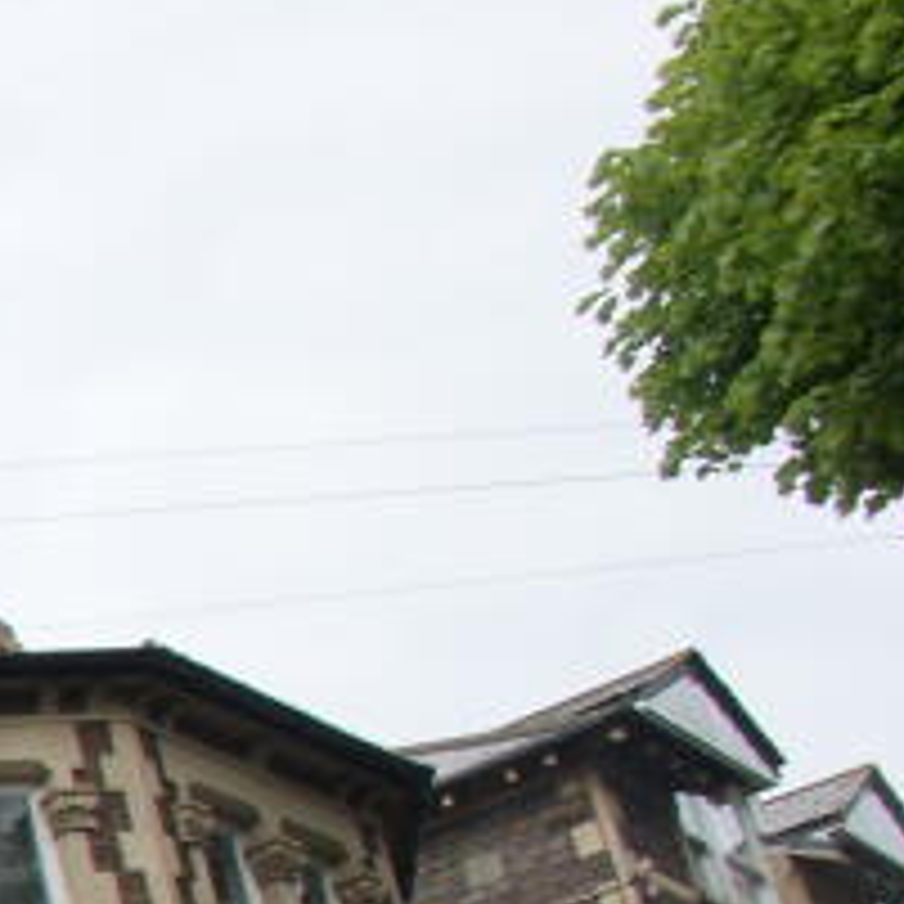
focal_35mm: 65
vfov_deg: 23.0
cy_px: 1230
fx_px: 1920
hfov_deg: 14.5
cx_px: -1345
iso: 100
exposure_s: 1/80
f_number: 10
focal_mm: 10
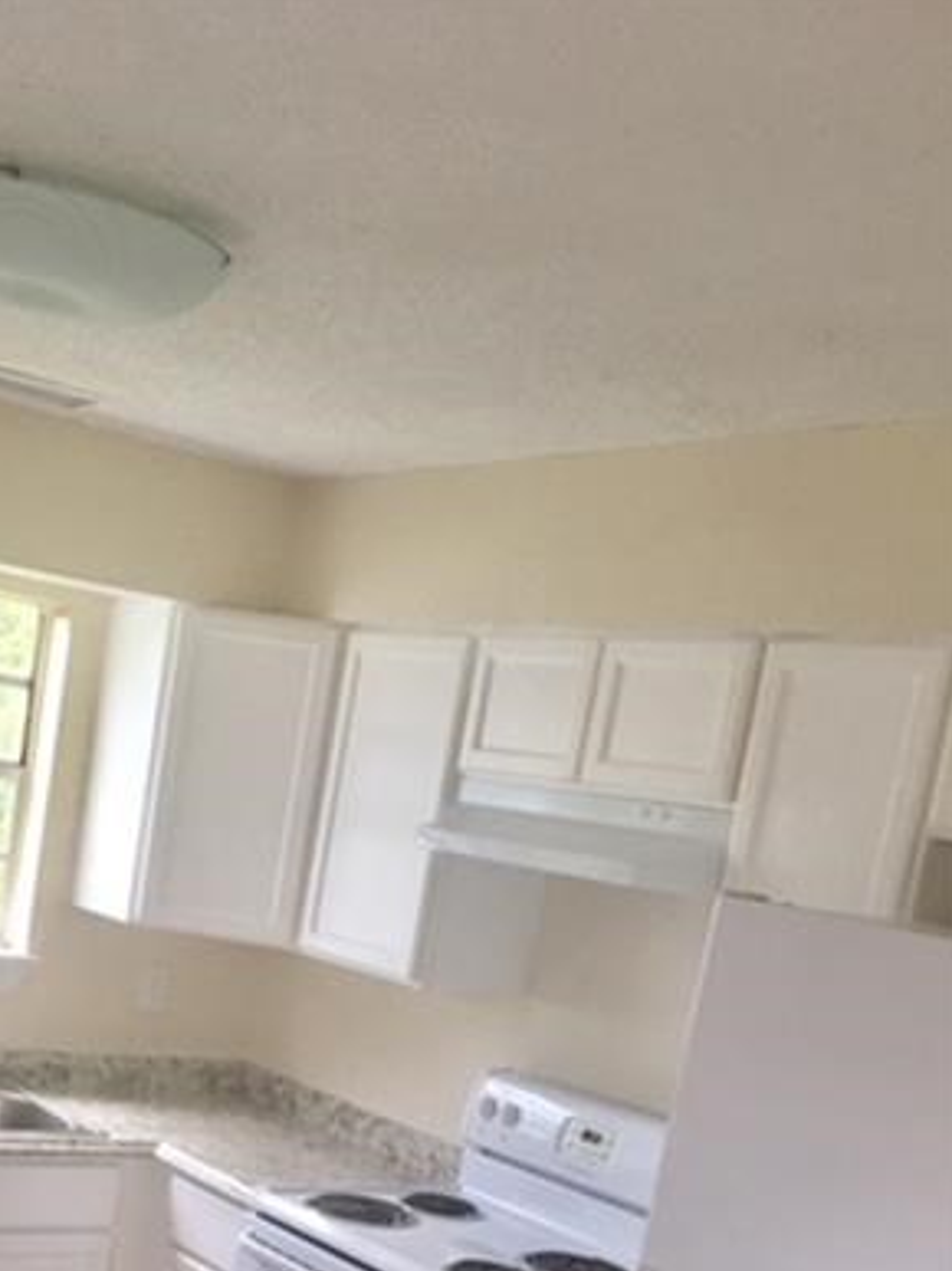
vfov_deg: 38.0
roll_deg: -7.9
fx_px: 1761
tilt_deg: -7.3
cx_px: 177
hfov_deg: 29.5
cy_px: 1038
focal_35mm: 48
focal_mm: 4.15
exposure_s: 1/30
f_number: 2.2
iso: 32
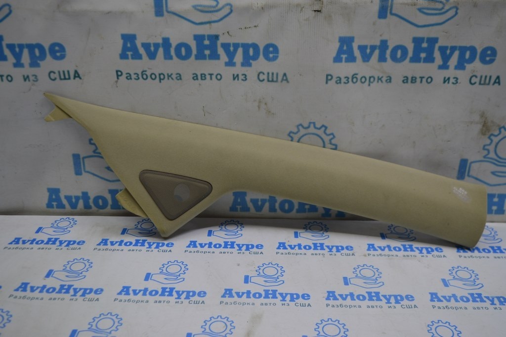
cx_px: 253
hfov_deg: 53.2
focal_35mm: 36
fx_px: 506
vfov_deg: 36.8
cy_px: 168
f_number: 4.5
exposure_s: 1/80
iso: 400
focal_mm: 24
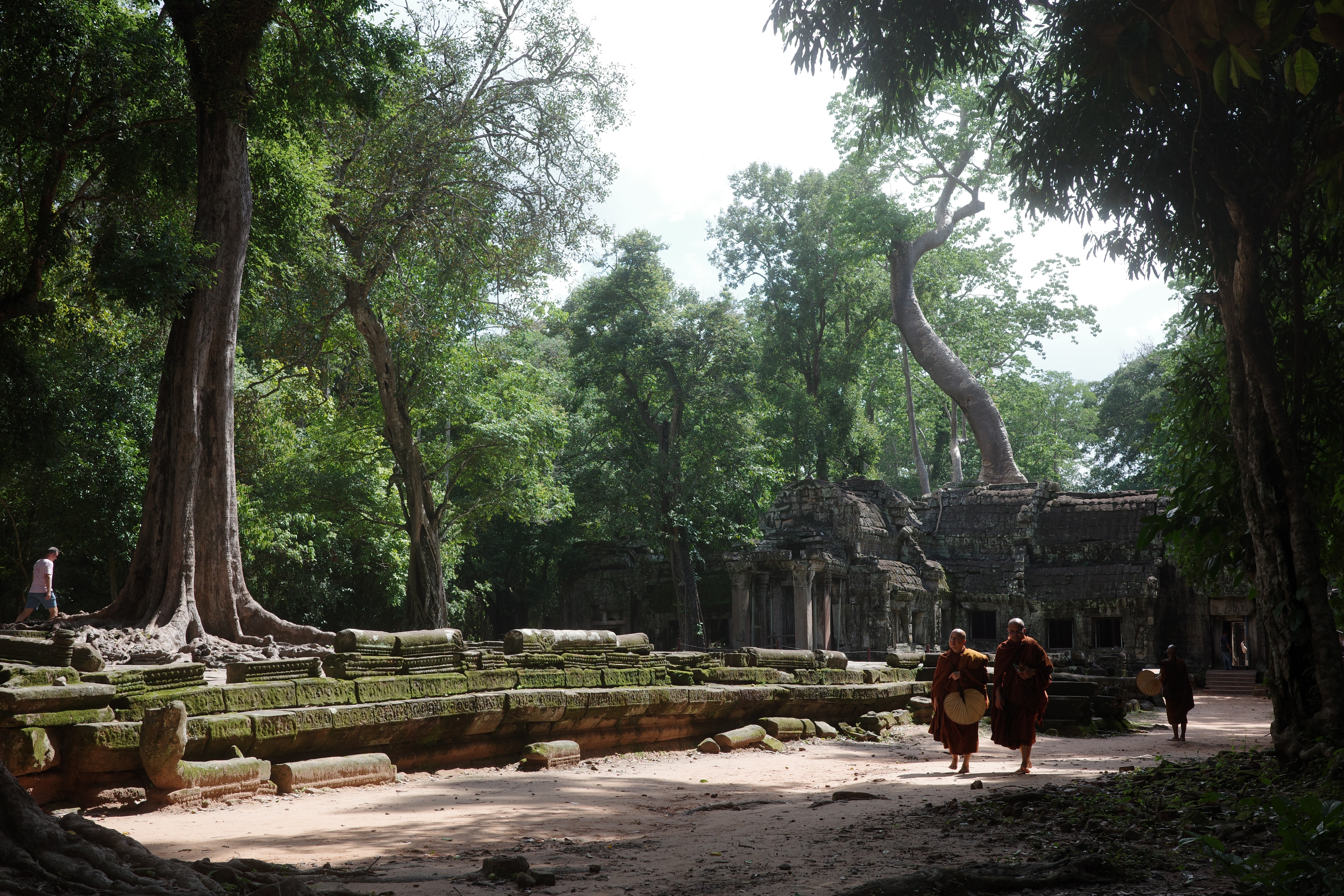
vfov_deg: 33.4
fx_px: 1493
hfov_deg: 48.5
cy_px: 448
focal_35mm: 40
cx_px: 672
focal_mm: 26
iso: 200
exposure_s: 1/400
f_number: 5
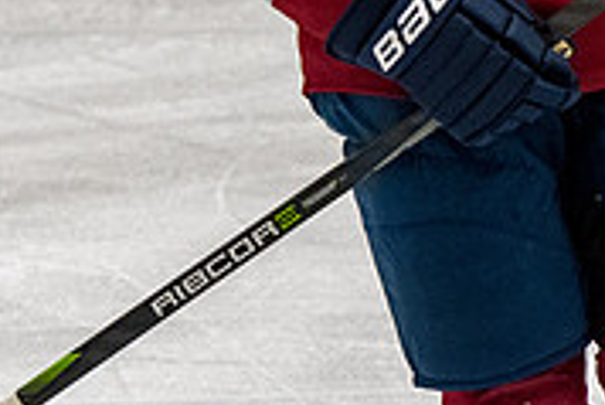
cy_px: -390
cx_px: 483
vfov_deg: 2.1
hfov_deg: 3.1
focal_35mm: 654
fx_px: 10999
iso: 2500
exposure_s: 1/800
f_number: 3.5
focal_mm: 110
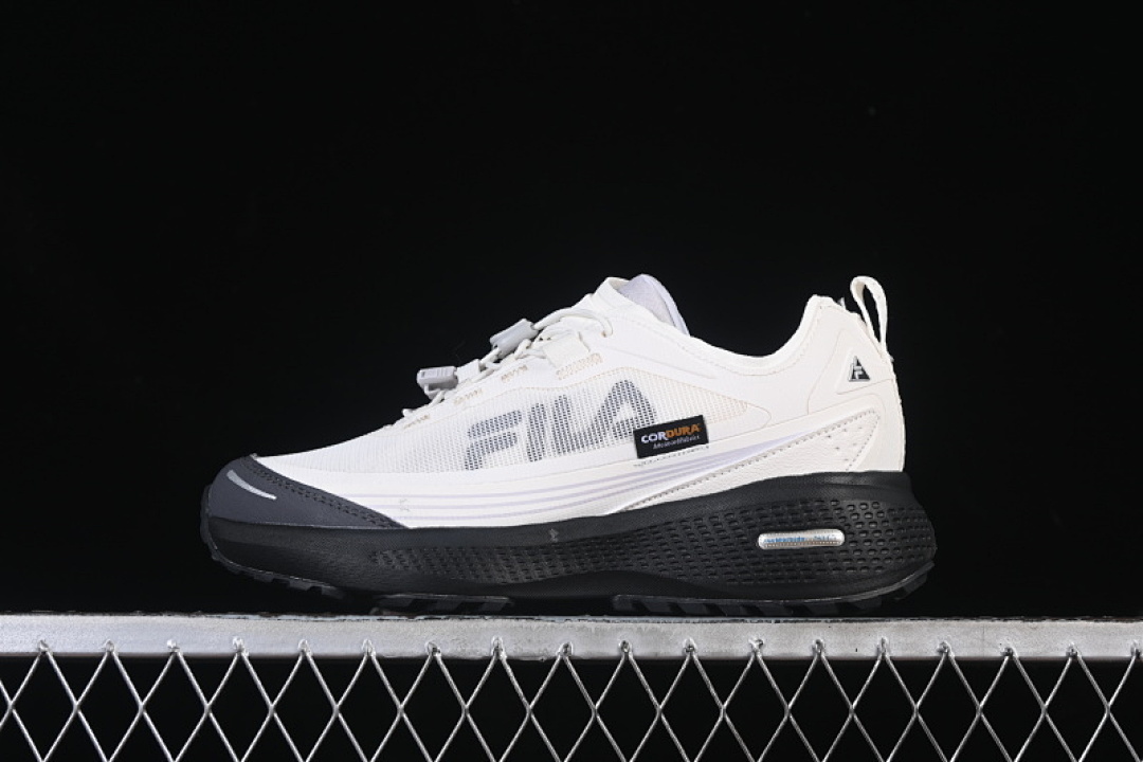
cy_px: 381
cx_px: 572
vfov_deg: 18.2
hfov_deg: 27.0
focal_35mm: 75
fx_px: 2381
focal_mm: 50
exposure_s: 1/80
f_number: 8
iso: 160
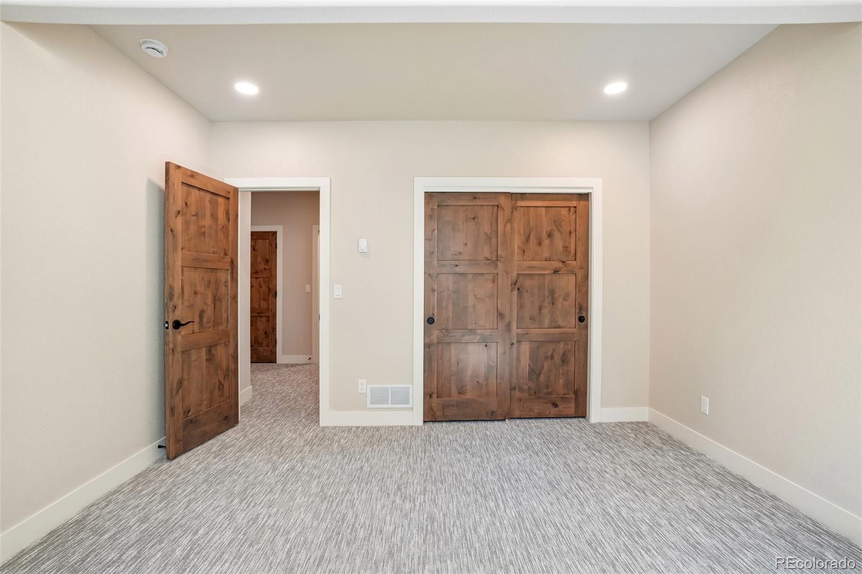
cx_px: 431
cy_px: 287
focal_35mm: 15
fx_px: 359
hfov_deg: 100.4
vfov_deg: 77.3
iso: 400
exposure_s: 1/25
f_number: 8
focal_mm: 10
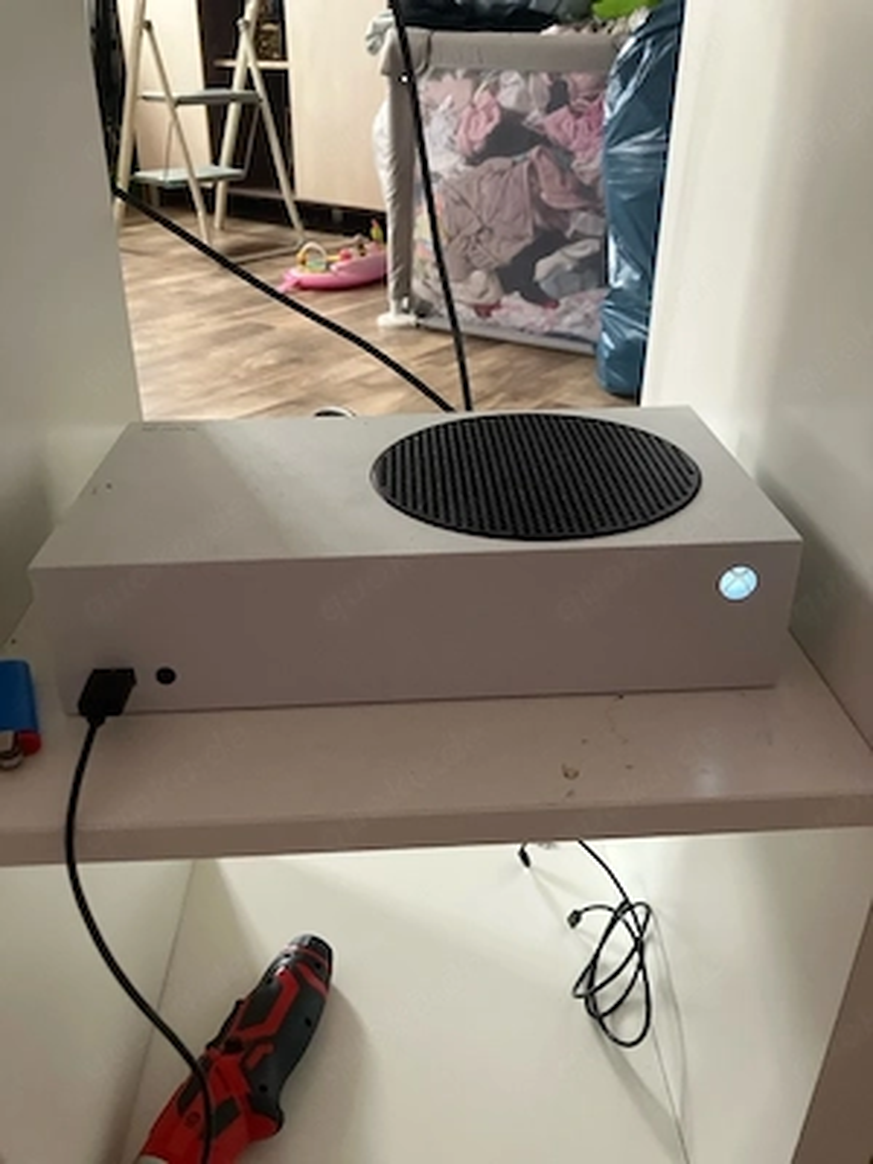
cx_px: 436
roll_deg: -0.9
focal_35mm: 28
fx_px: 942
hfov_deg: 49.7
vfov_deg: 63.4
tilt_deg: -28.3
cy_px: 582
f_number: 1.8
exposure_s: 1/47
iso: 320
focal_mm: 3.99
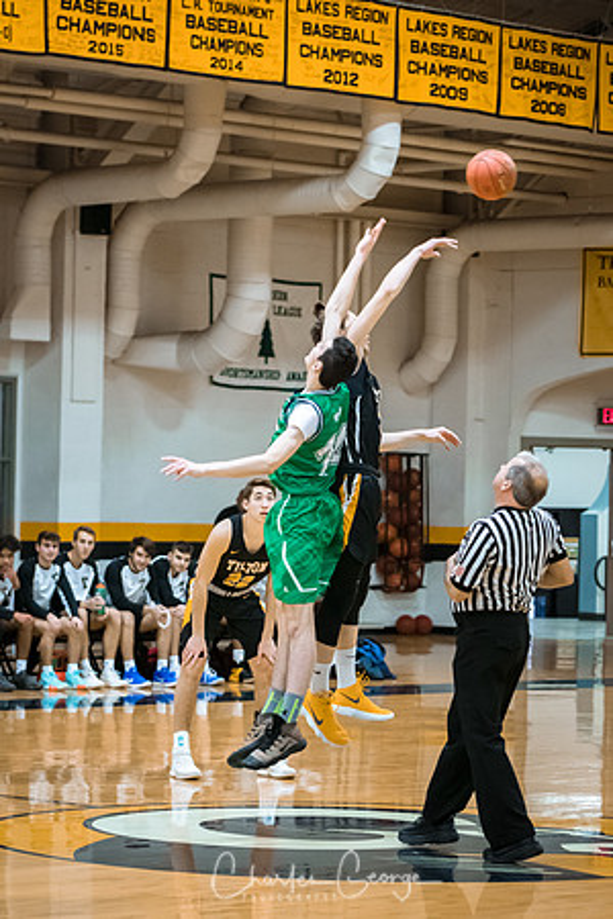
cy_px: 460
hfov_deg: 9.9
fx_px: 3524
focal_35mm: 138
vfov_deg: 14.9
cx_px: 306
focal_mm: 92
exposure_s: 1/400
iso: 3200
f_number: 2.8
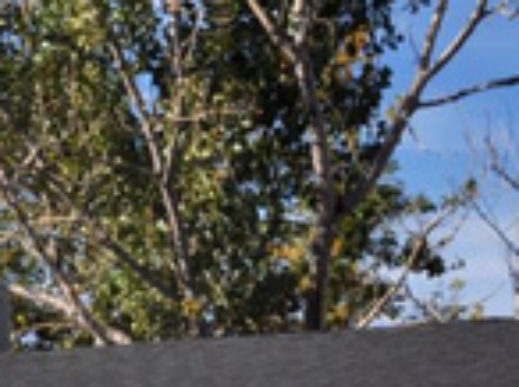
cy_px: 705
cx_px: -341
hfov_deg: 10.6
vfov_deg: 8.1
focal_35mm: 177
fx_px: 2649
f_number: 10
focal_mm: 28
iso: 200
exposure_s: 1/400
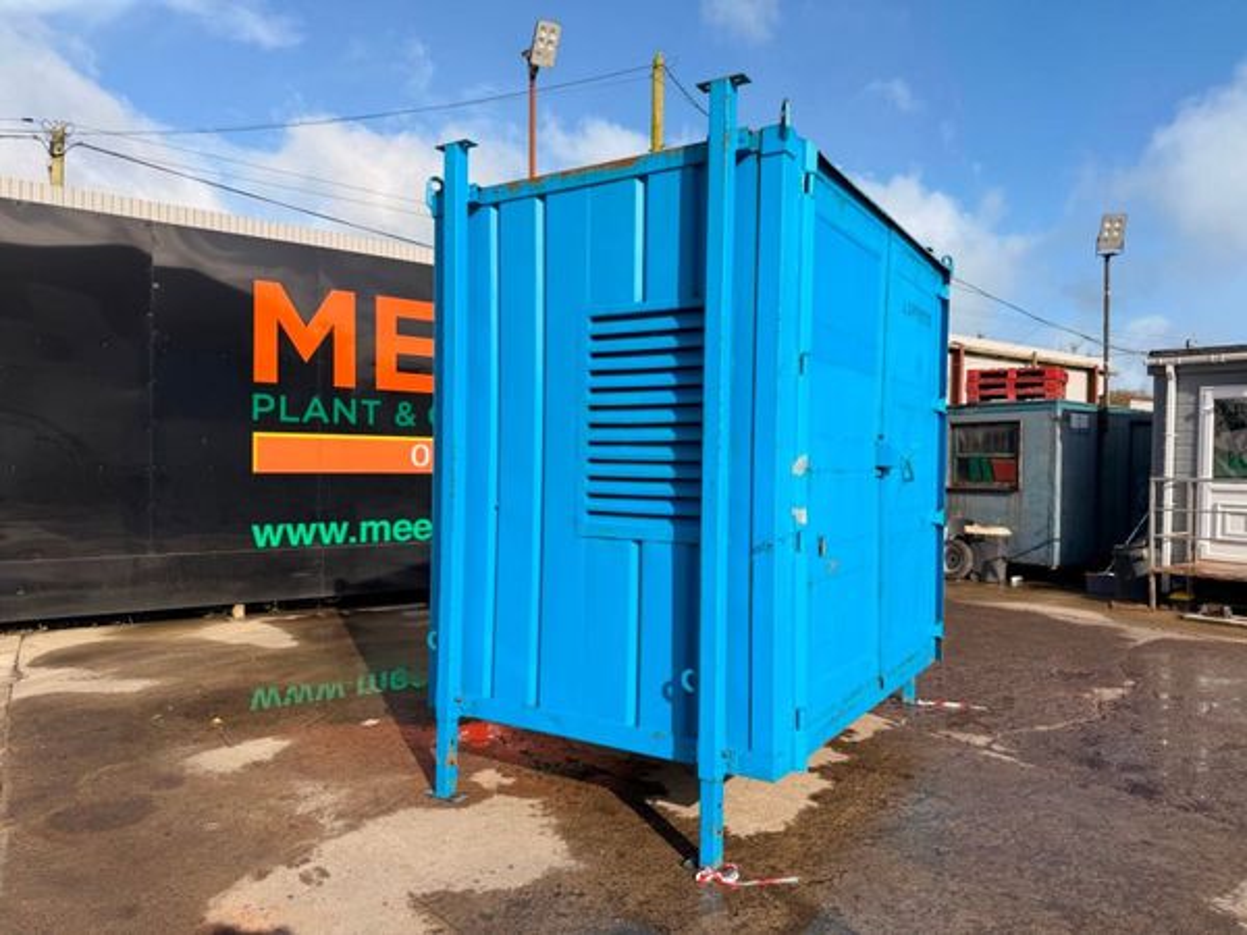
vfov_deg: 56.8
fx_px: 865
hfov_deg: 71.6
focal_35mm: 24
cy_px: 468
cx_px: 624
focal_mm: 6.76
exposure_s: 1/4405
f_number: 1.78
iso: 80
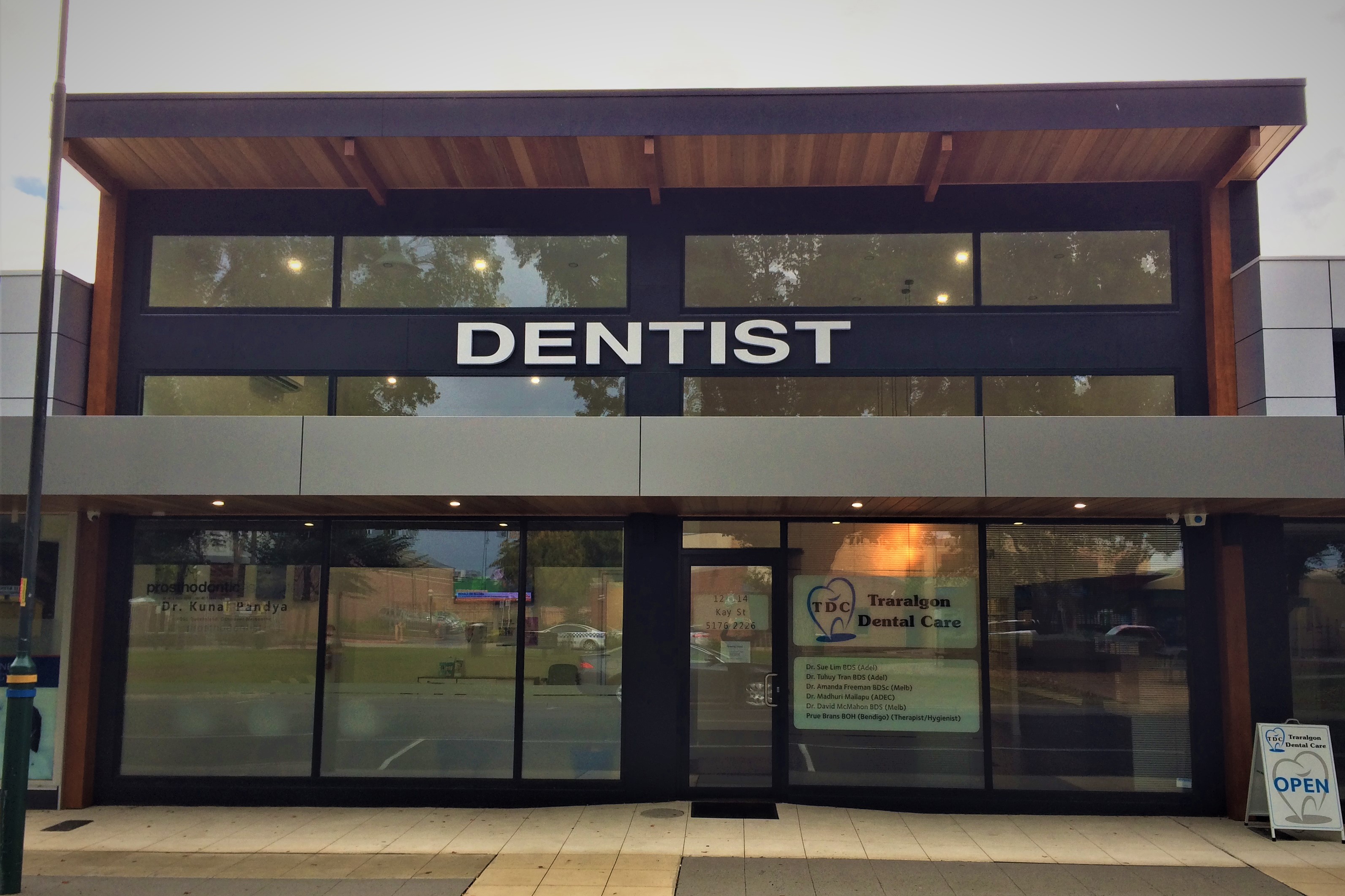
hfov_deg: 60.3
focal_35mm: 31
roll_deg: +0.4
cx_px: 690
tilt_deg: +6.0
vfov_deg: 42.3
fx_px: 1158
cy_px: 489
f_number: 2.2
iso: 32
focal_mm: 4.15
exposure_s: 1/106
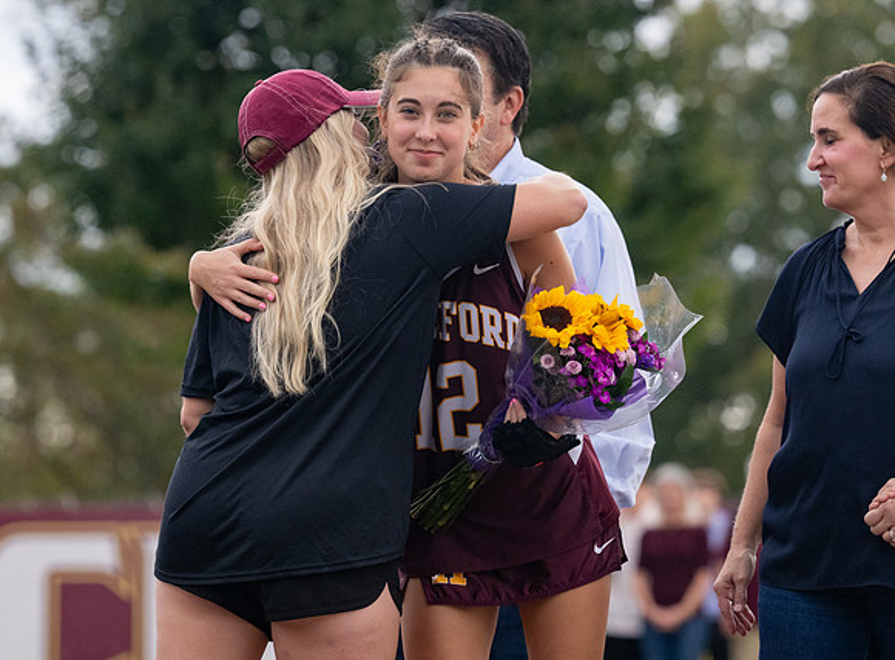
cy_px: 433
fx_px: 7538
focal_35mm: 293
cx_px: 480
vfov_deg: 5.0
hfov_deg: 6.8
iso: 1800
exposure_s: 1/640
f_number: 4.5
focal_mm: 175
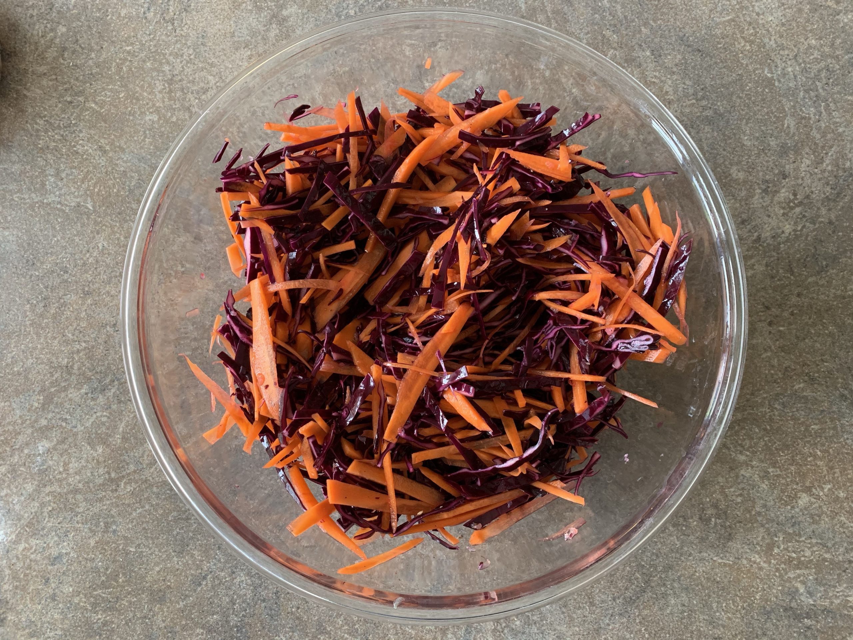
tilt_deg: -81.6
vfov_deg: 53.1
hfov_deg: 67.3
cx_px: 426
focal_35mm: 26
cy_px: 320
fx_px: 641
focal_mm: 4.25
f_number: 1.8
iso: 250
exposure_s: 1/60
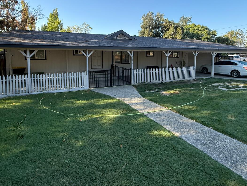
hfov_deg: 81.7
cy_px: 64
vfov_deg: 64.5
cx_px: 120
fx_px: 143
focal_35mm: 20
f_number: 2.2
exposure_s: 1/545
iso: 64
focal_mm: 2.22
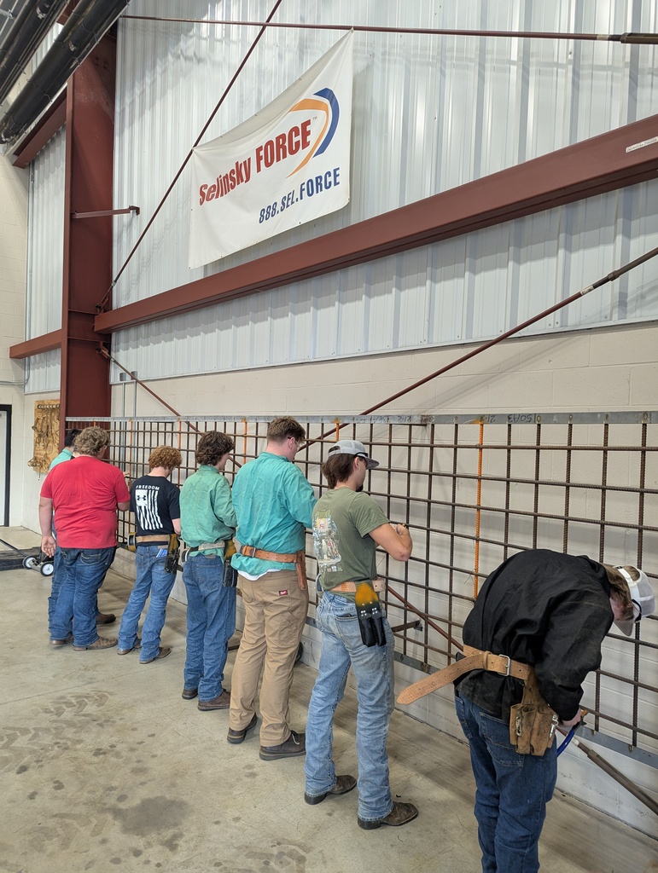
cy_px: 436
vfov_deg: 71.5
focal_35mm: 24
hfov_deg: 56.9
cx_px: 329
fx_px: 607
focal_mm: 6.81
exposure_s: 1/40
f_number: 1.85
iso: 131
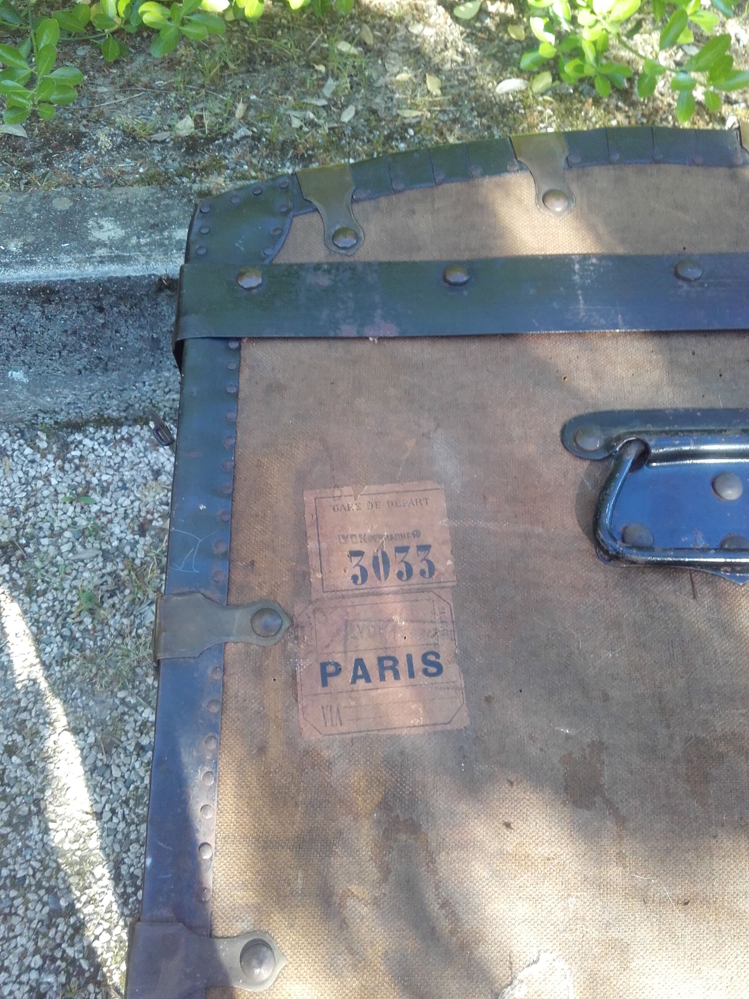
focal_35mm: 31
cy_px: 500
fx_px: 894
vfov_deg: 58.4
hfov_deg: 45.4
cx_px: 374
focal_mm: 3.3
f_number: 2.2
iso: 60
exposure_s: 1/50
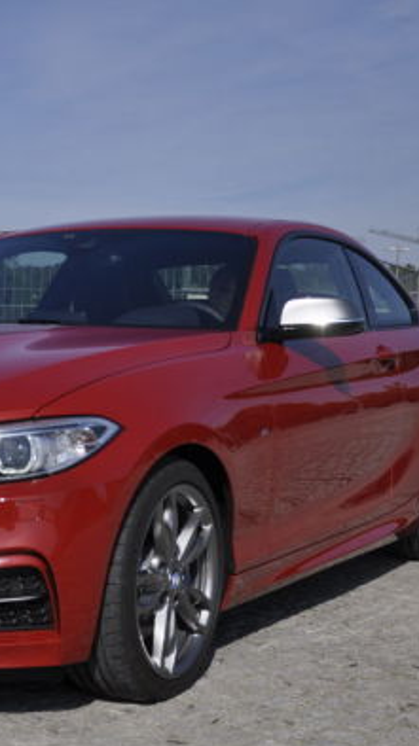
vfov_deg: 29.4
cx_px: 55
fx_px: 1425
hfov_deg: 16.5
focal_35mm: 72
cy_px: 377
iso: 200
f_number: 4.2
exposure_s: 1/4000
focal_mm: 30
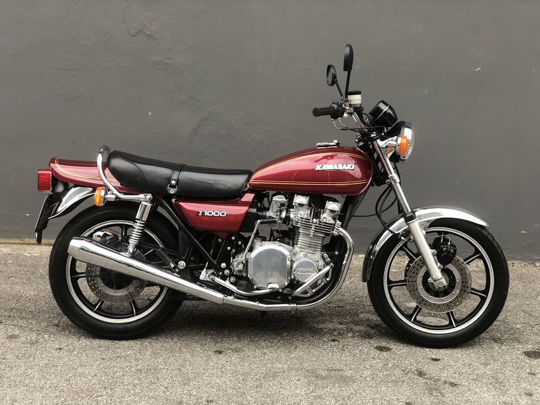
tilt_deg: -11.9
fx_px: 811
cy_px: 202
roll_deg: -1.0
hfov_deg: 36.8
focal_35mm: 52
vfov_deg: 28.0
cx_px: 270
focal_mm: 6
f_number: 2.4
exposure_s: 1/60
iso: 32
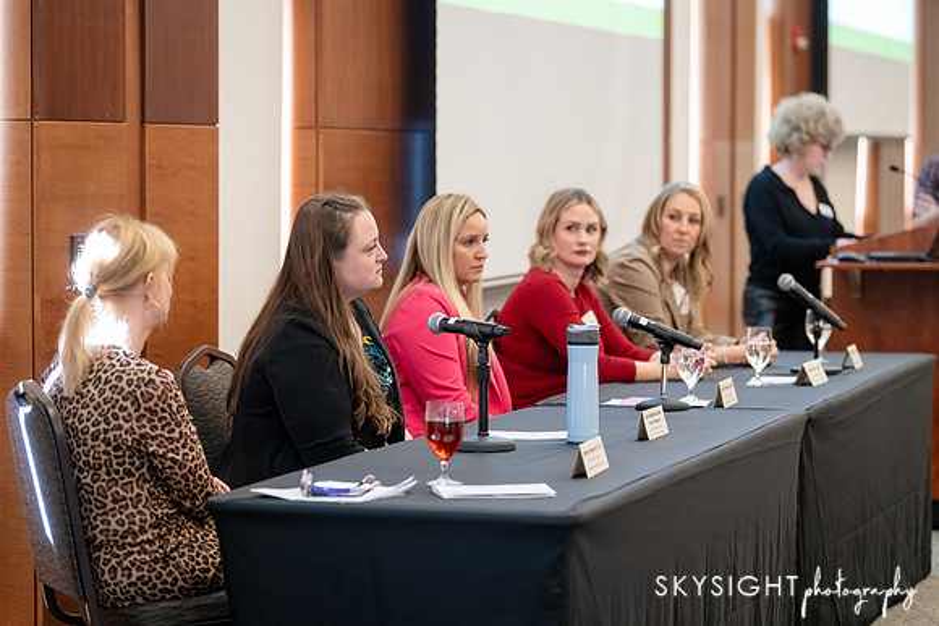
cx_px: 470
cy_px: 313
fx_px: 3069
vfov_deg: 11.7
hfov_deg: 17.4
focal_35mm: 118
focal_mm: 116
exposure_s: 1/250
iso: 3200
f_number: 2.8
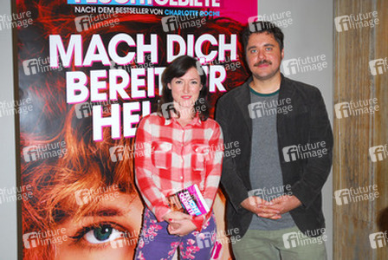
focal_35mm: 40
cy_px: 130
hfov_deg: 47.9
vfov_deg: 33.1
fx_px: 437
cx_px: 194
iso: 200
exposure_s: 1/60
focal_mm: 27
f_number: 5
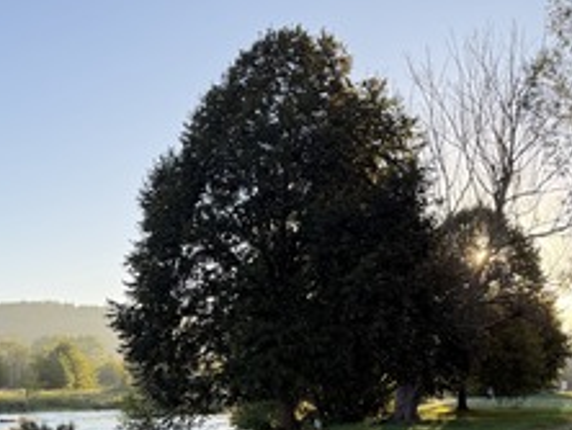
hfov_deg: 35.2
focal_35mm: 54
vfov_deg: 25.4
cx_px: 191
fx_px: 893
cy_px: 457
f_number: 1.78
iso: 100
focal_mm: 6.76
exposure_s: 1/920
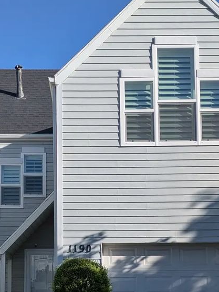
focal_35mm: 59
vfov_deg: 31.4
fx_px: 497
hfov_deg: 24.8
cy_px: 254
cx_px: 99
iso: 25
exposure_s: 1/1672
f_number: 1.7
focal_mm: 4.53
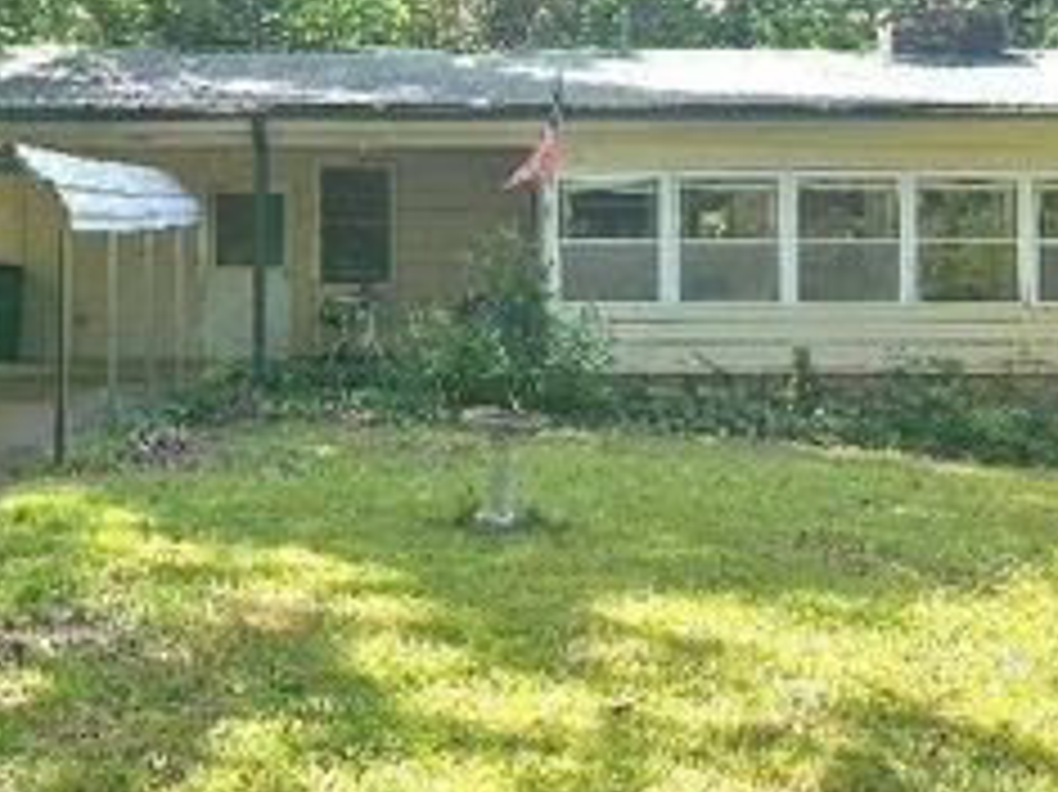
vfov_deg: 29.4
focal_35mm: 49
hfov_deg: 38.9
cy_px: 243
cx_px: 513
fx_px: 1497
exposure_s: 1/1429
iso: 50
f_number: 1.7
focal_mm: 6.3
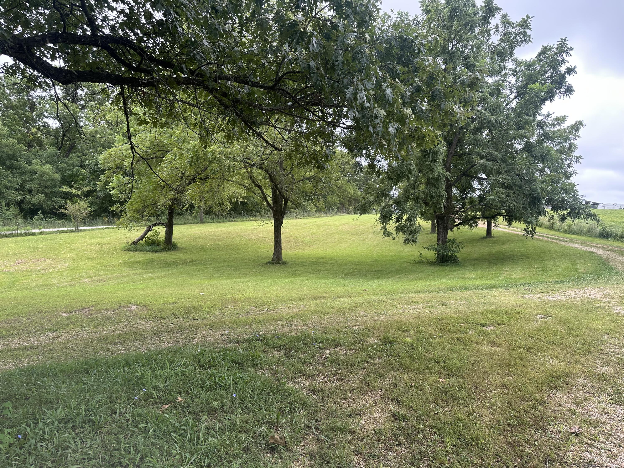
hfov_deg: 71.6
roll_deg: -0.7
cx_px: 312
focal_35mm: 24
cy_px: 234
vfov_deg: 56.8
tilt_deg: -0.5
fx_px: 433
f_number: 1.78
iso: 80
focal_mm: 6.86
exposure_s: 1/351
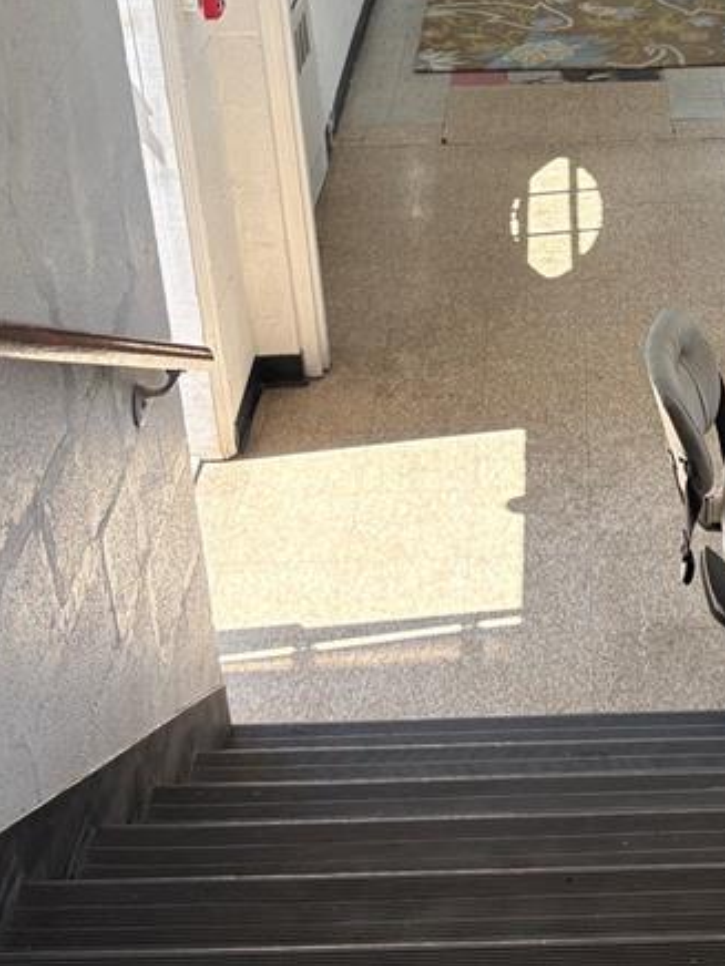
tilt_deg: -28.6
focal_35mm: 61
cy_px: 346
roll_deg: +1.2
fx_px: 1703
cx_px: 616
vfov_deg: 31.5
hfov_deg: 23.5
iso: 50
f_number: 1.6
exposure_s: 1/316
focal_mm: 5.96
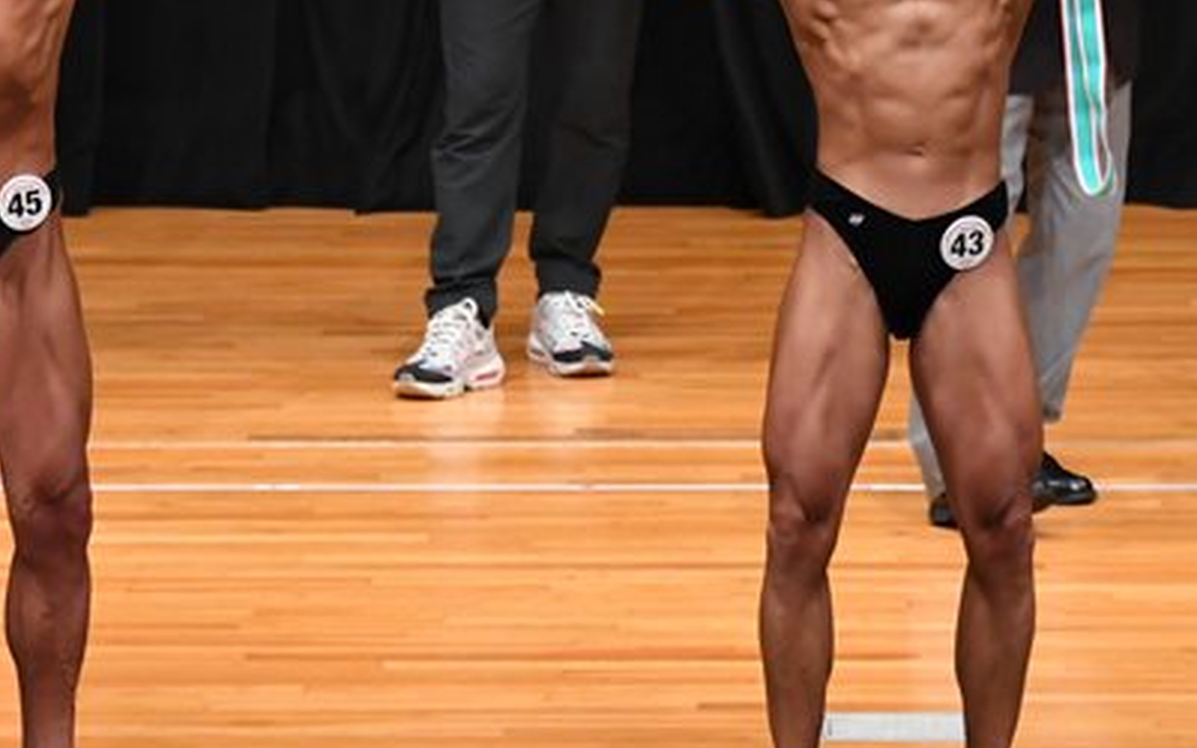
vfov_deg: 3.0
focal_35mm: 444
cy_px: 311
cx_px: 453
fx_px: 14484
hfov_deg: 4.7
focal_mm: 150
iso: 4000
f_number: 5.6
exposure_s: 1/400
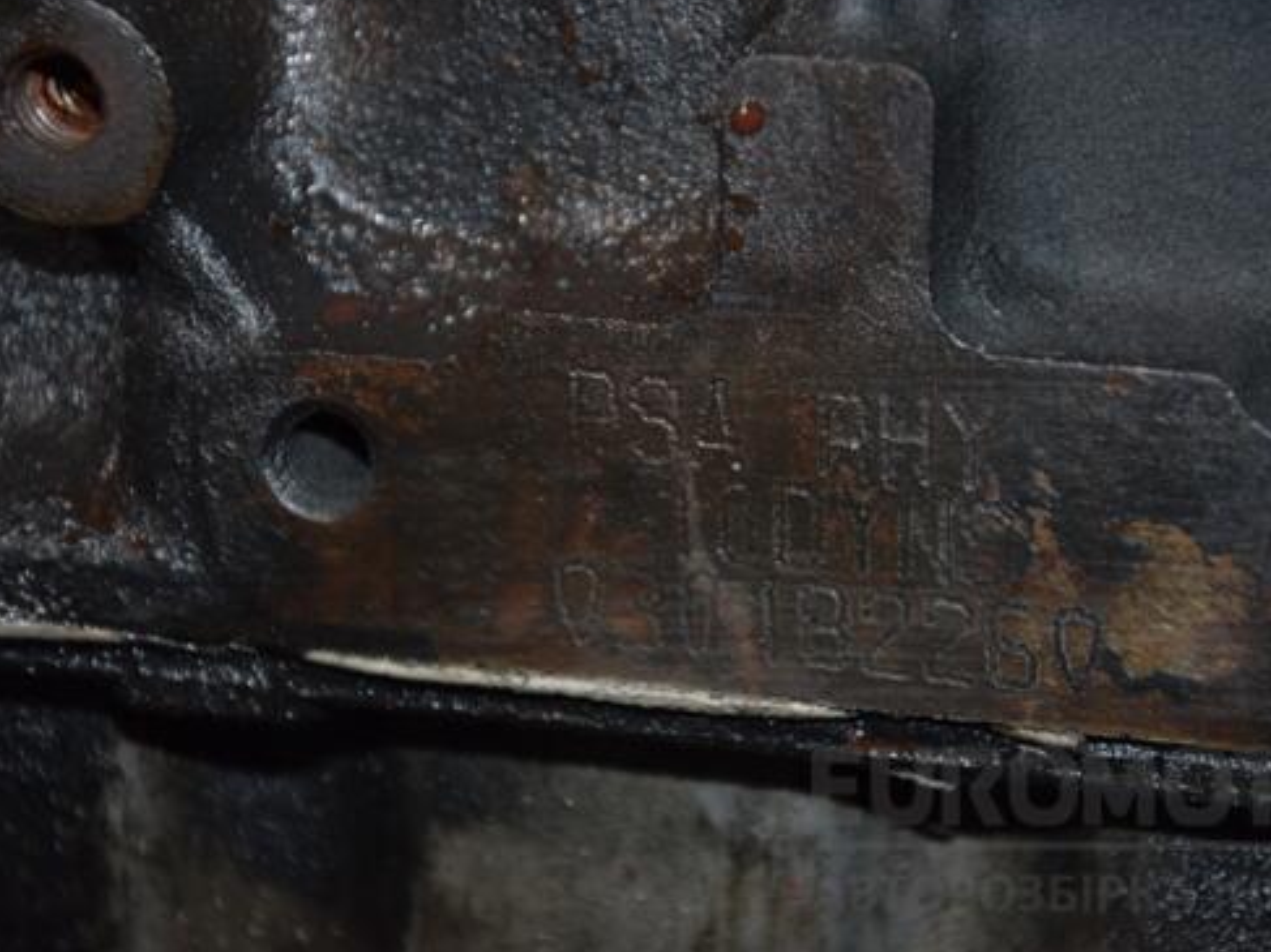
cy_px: 438
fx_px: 6849
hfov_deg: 10.6
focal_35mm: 187
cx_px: 762
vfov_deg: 8.0
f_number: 5.6
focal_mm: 105
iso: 800
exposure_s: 1/60
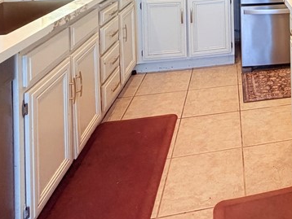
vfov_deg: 29.3
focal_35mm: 40
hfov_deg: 39.9
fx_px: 338
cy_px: -64
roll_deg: +0.6
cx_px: 304
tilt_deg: -2.0
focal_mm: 2.22
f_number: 2.2
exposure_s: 1/120
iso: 200
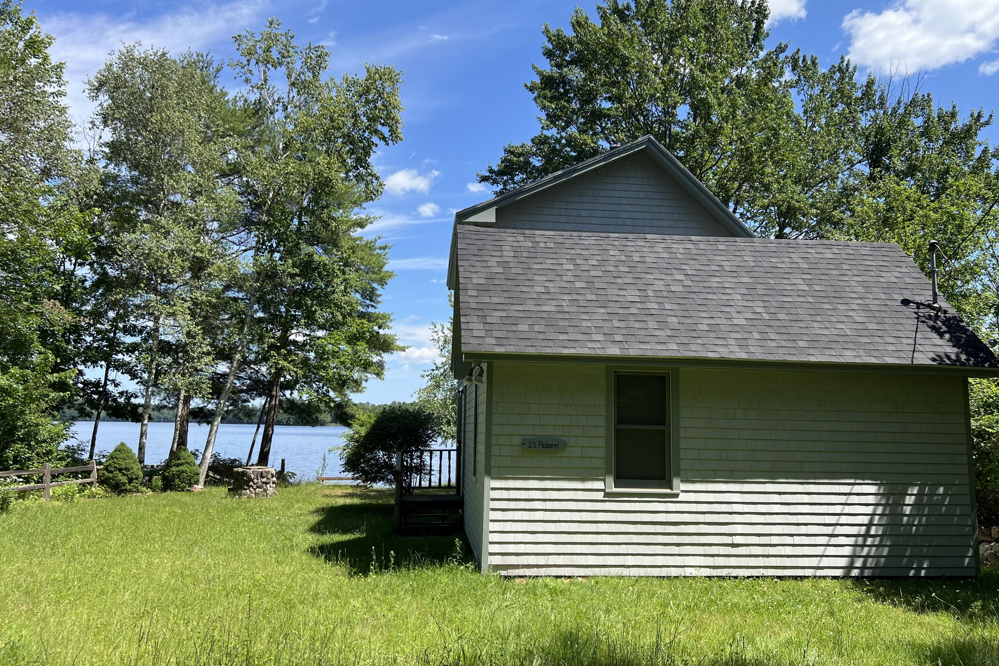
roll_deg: -1.3
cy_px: 321
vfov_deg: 46.4
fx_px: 777
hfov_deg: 65.5
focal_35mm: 28
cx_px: 515
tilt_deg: +6.8
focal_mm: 5.7
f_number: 1.5
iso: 50
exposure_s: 1/2571
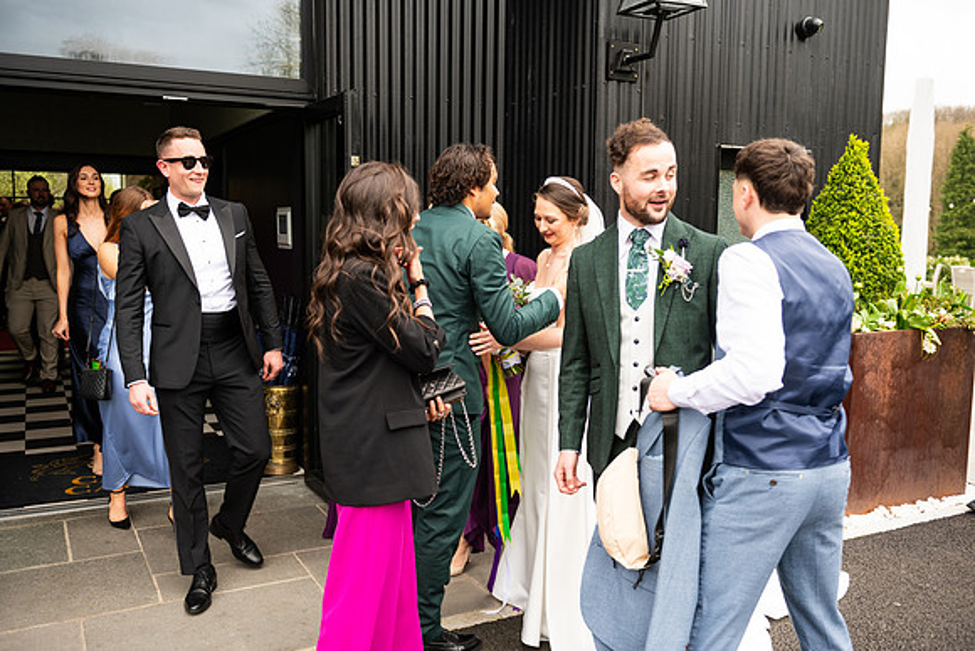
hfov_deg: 58.7
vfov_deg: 41.1
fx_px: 867
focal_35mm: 32
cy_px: 326
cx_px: 488
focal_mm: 32
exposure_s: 1/200
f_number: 3.5
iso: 125
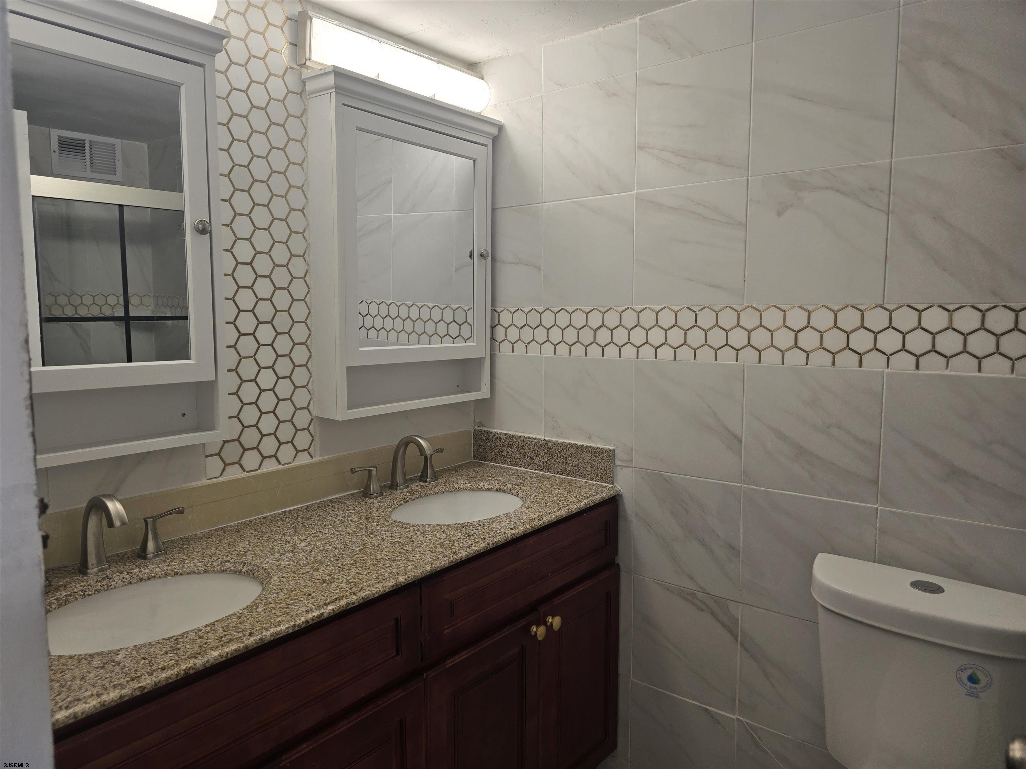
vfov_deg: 58.9
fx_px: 682
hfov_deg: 73.9
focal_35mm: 23
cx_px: 513
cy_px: 384
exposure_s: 1/120
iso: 32
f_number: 1.7
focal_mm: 6.3
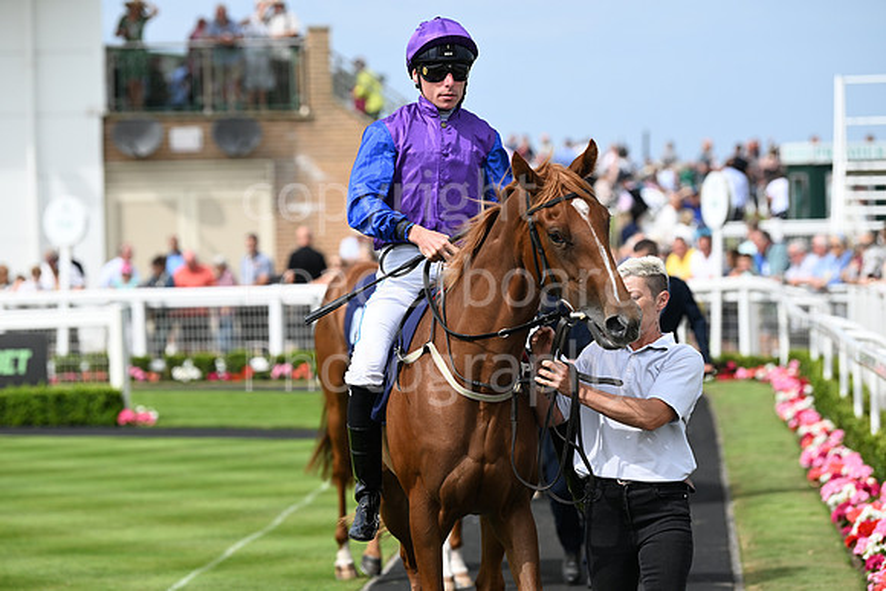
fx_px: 3939
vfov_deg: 8.6
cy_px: 296
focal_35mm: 160
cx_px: 443
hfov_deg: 12.8
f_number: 4.5
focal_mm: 160
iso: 400
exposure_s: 1/3200
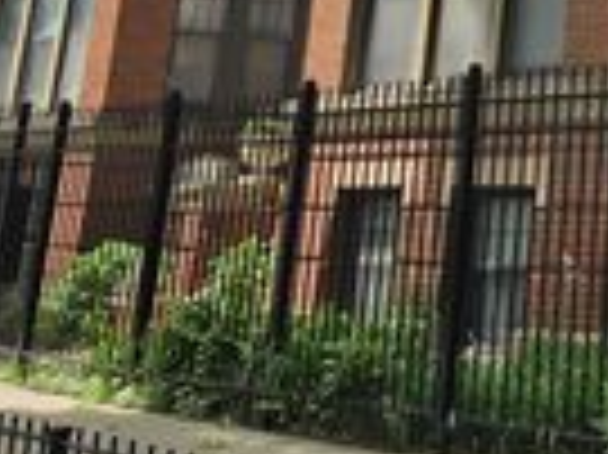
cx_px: 860
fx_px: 1492
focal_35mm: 85
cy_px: -267
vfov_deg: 15.7
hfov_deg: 20.4
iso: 25
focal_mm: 5.4
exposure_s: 1/1623
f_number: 1.8
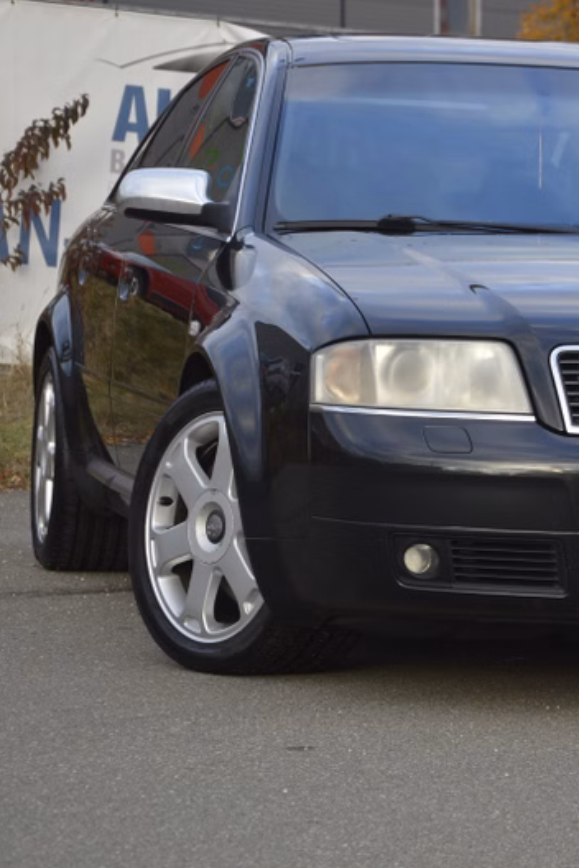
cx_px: 549
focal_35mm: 150
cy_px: 432
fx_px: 3618
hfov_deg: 9.1
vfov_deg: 13.7
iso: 220
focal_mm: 66
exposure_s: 1/125
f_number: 5.6
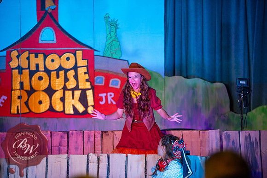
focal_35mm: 200
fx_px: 1484
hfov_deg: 10.3
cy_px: 89
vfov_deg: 6.9
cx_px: 134
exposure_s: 1/200
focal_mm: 200
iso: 1100
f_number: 2.8
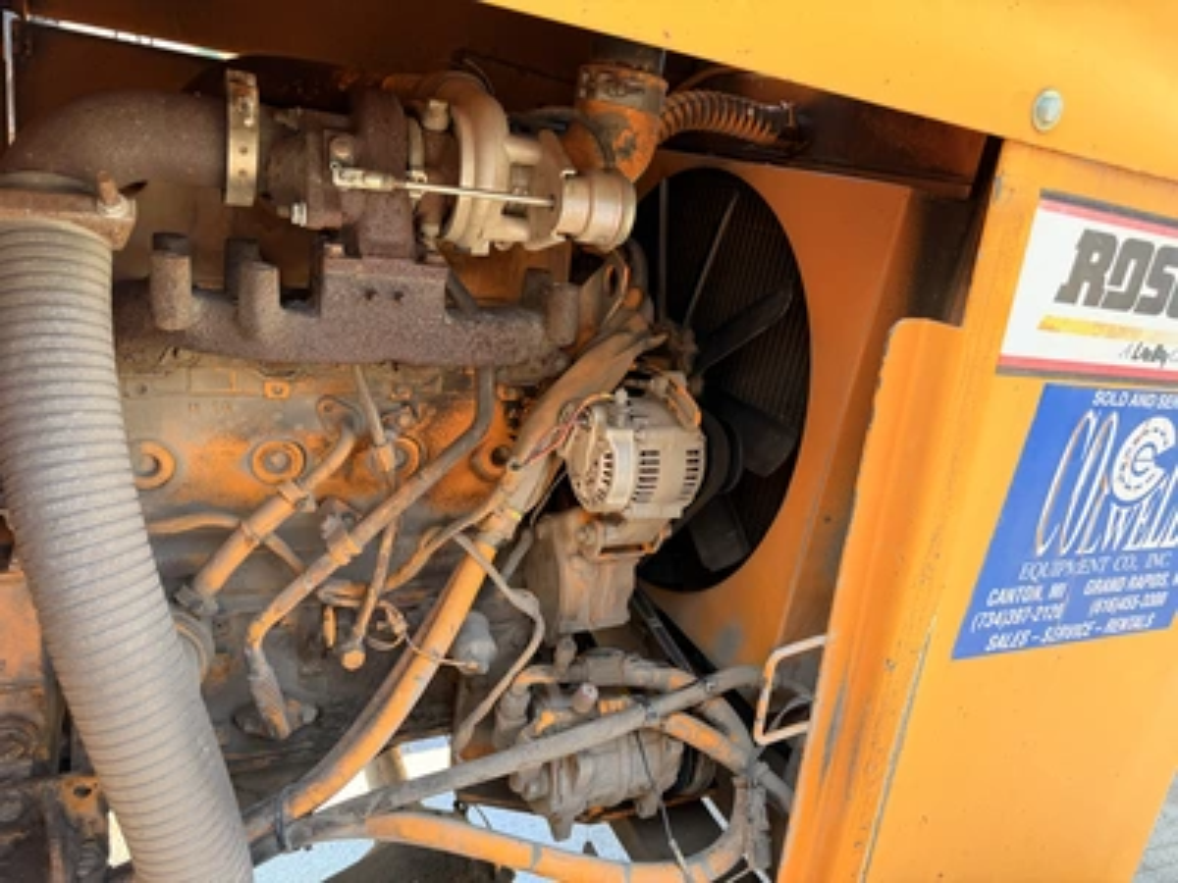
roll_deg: -11.1
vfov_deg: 56.8
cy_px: 442
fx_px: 817
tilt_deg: -18.2
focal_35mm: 24
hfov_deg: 71.6
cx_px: 589
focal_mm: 6.76
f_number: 1.78
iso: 80
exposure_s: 1/169
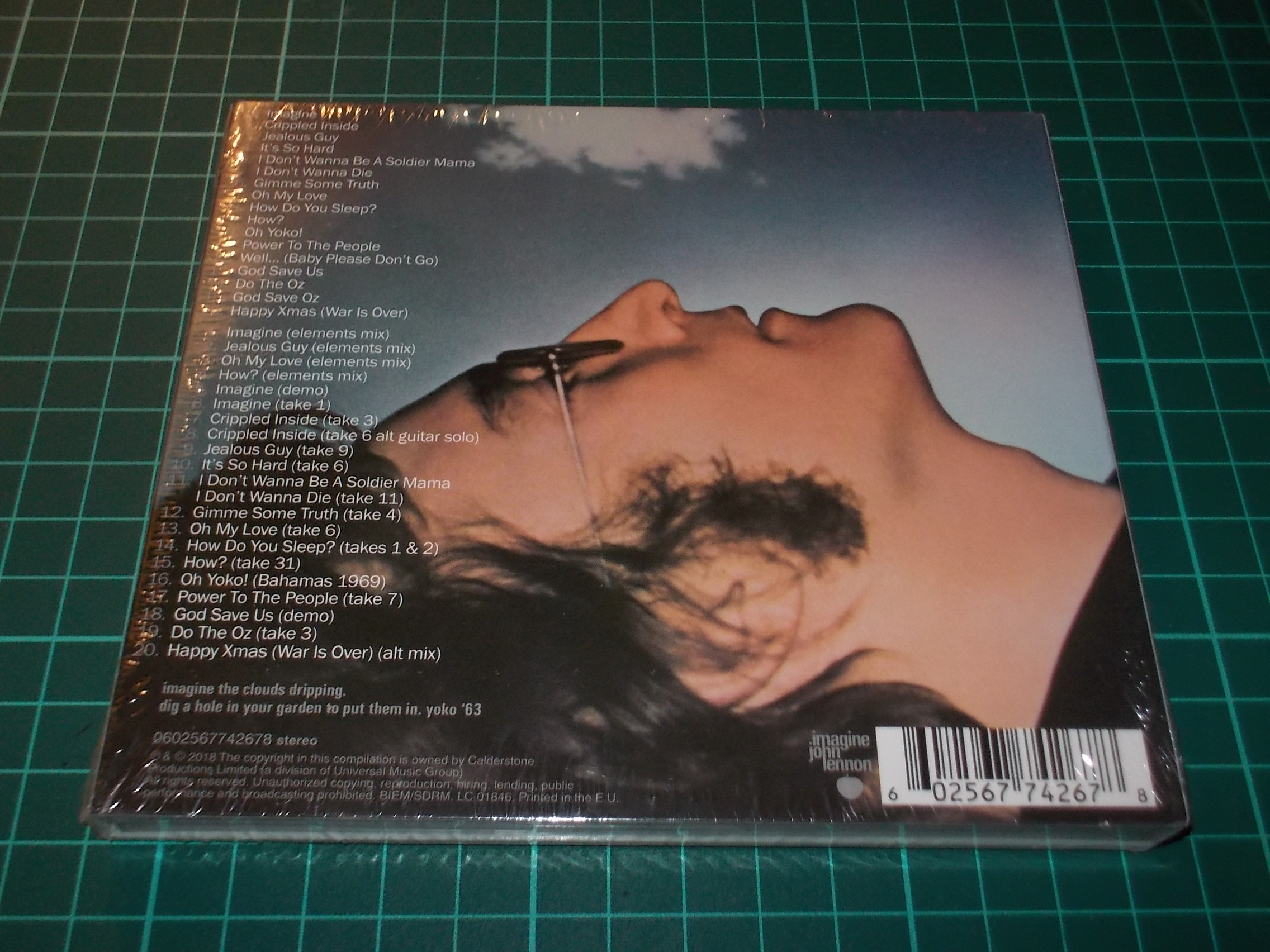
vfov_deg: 38.7
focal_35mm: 37
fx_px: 1357
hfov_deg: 50.1
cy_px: 476
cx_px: 635
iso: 200
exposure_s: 1/30
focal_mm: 5.2
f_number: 3.7
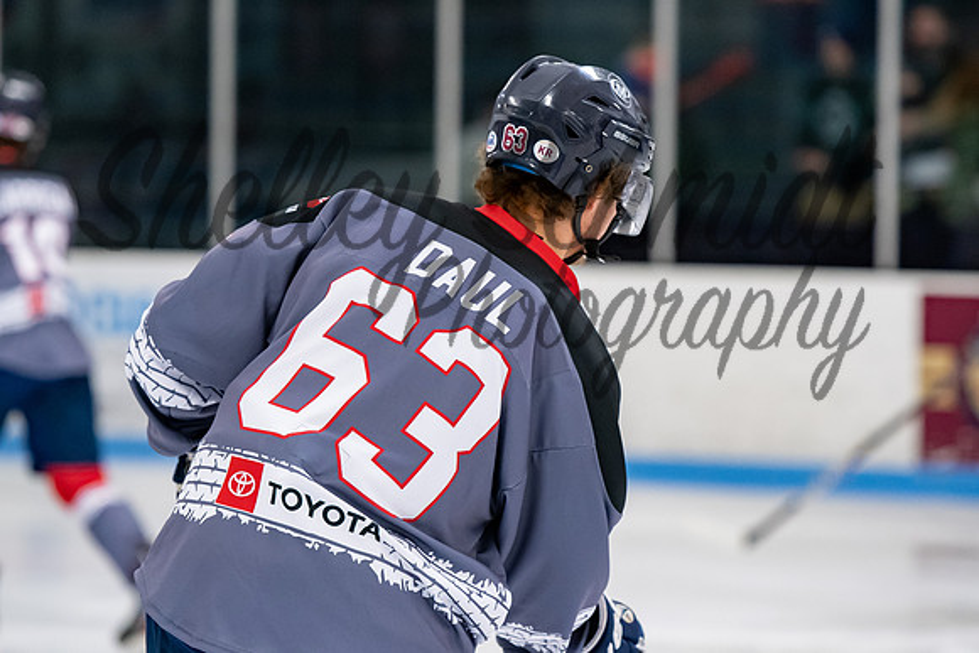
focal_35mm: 257
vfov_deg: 5.3
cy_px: 326
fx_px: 6998
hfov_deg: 8.0
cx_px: 490
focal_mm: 165
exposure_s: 1/800
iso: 2000
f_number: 3.2
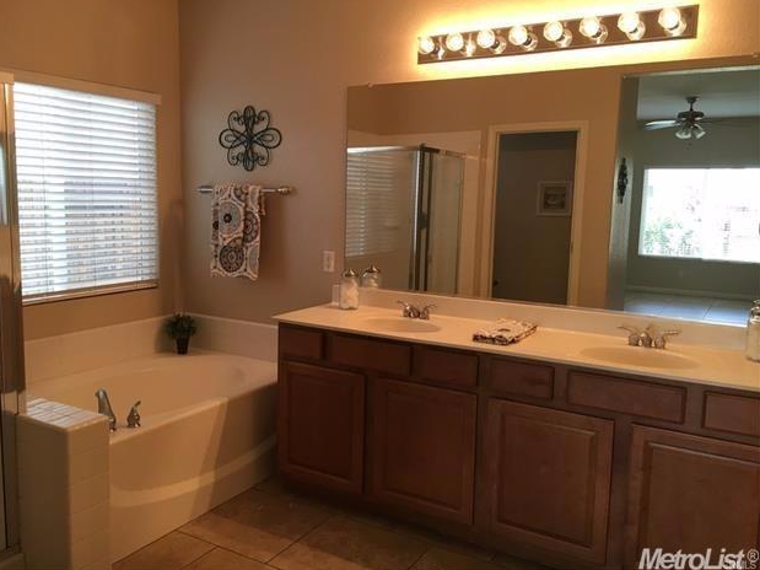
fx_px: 659
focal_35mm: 30
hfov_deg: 60.0
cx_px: 368
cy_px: 278
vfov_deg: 46.8
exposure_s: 1/30
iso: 32
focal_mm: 4.15
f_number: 2.2
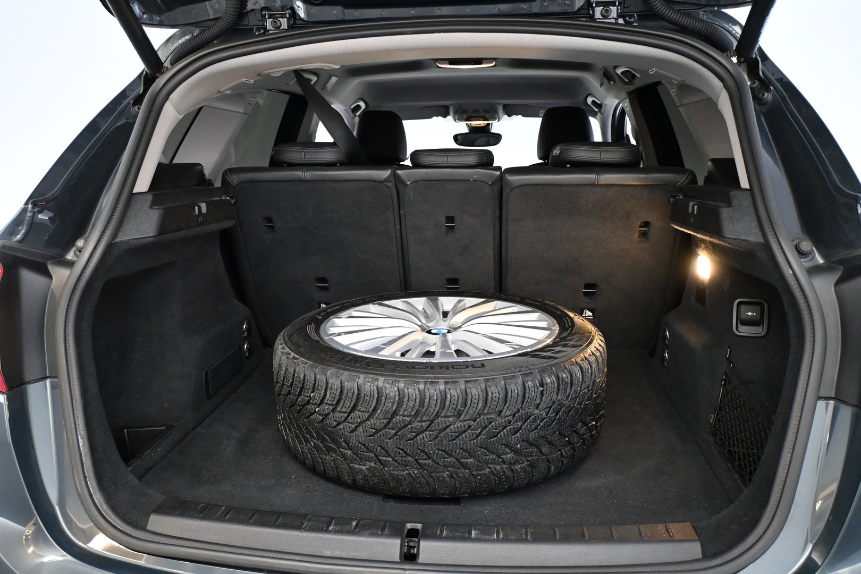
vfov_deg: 43.6
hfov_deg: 61.9
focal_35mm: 30
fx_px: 717
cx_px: 430
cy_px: 287
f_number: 3.8
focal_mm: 20
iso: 3600
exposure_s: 1/60
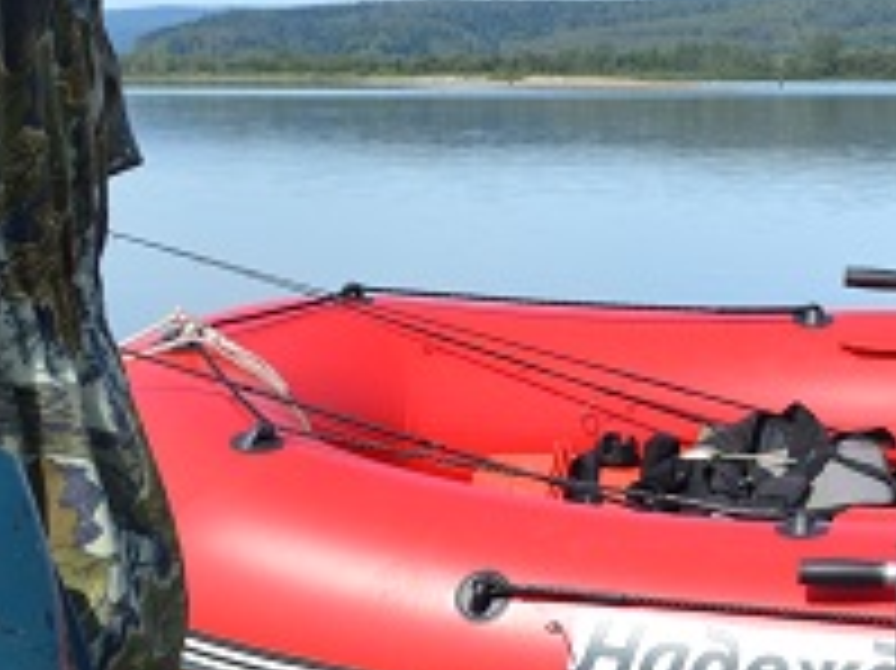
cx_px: 1130
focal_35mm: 116
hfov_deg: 16.2
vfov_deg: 12.7
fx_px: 3001
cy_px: 173
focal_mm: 20
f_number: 8
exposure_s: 1/250
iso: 100
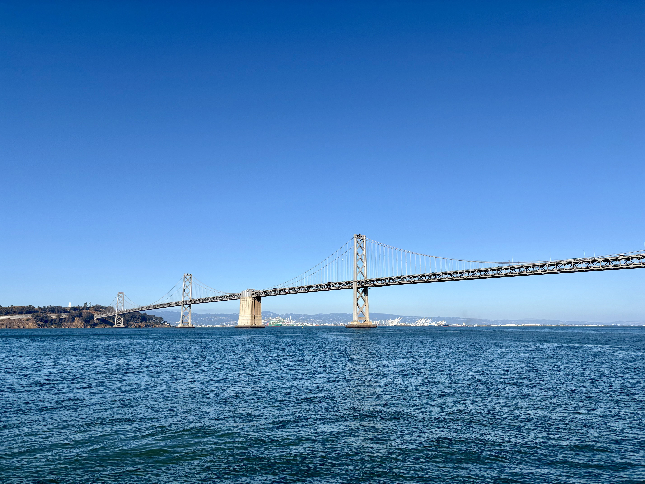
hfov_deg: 67.3
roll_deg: +0.3
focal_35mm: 26
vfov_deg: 53.1
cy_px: 242
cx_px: 322
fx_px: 484
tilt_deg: +9.3
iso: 50
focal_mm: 5.96
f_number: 1.6
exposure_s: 1/4950
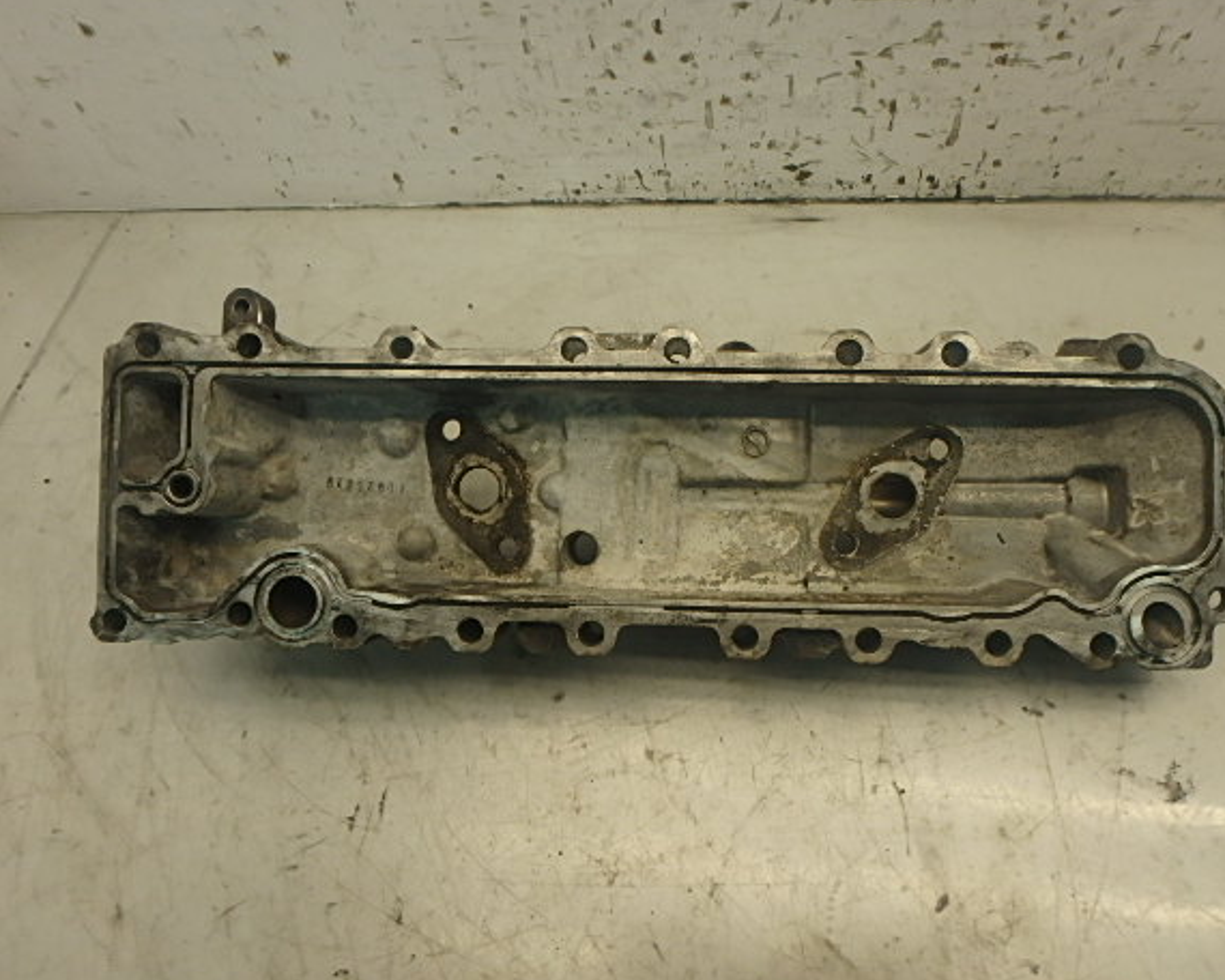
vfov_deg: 60.9
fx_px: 834
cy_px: 507
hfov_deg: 72.5
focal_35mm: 23
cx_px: 651
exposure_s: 1/60
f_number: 3.5
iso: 160
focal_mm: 3.7
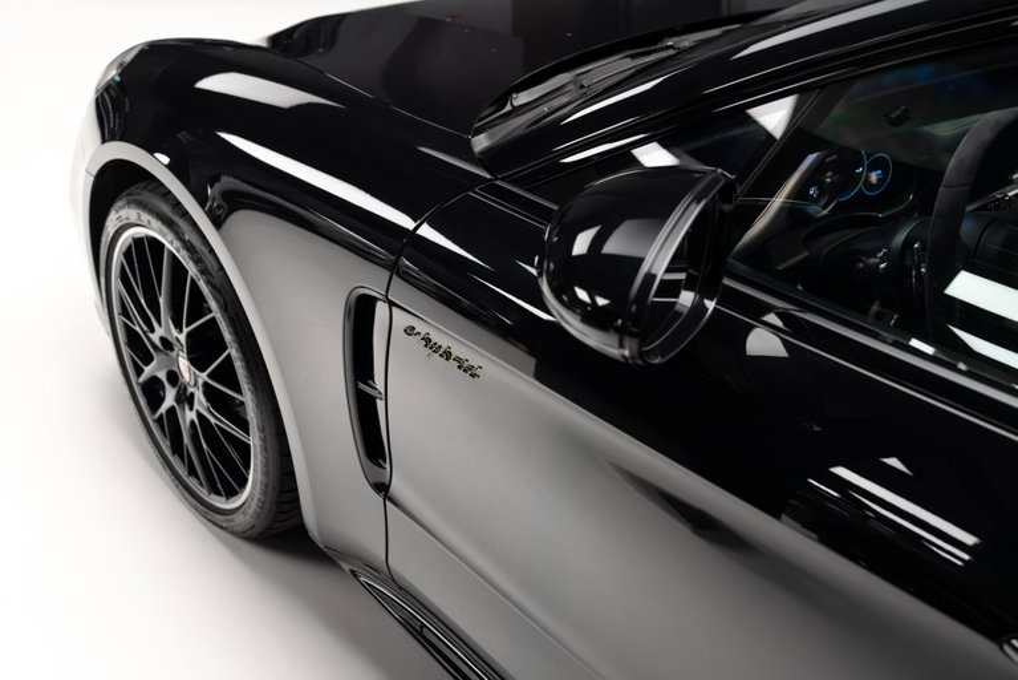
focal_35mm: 35
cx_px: 509
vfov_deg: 37.9
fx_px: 990
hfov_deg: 54.4
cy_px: 340
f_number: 4
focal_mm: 35
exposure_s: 1/60
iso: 2000
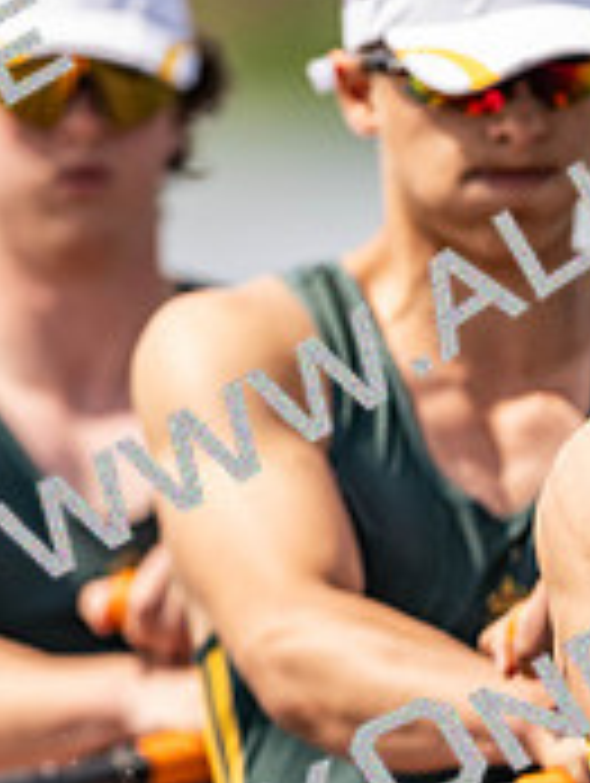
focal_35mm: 1921
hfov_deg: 0.8
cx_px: 545
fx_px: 43549
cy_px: 592
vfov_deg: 1.0
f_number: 4
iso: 360
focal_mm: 600
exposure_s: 1/2500
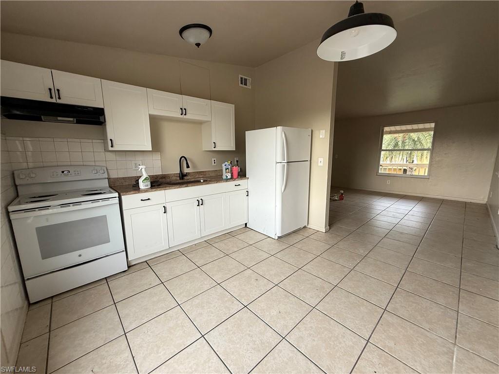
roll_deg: -0.5
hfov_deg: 102.1
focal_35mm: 14
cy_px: 187
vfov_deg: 85.7
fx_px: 202
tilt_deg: -9.6
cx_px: 250
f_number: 2.2
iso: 125
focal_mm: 2.22
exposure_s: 1/99
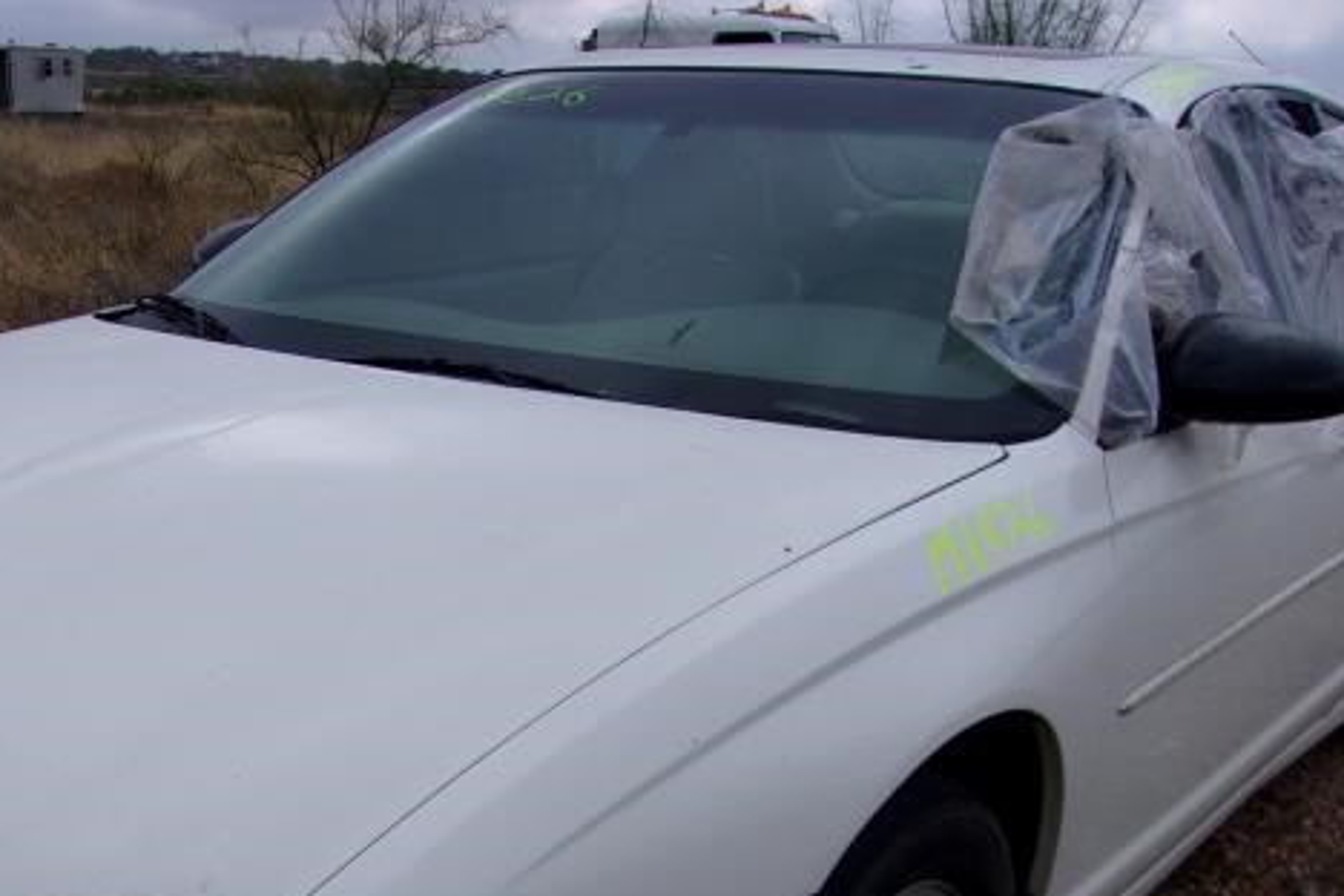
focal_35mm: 48
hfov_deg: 40.7
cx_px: 482
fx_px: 1792
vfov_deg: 27.3
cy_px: 767
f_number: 10.4
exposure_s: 1/85
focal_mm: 4.9
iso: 80
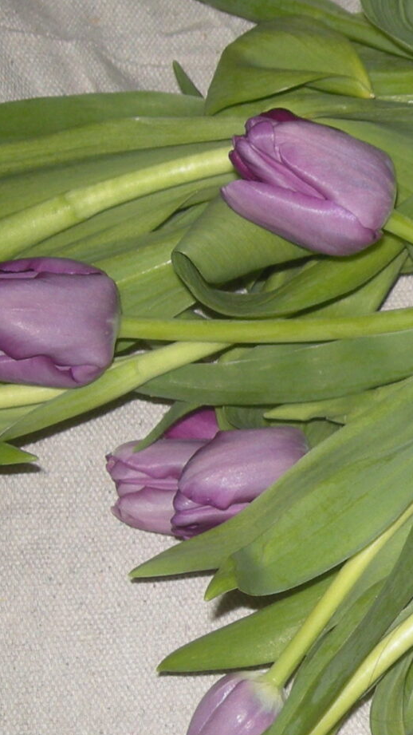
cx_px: 738
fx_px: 2064
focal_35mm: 106
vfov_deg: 20.1
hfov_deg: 10.7
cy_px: 452
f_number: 2.8
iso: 64
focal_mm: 5.7
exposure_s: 1/60
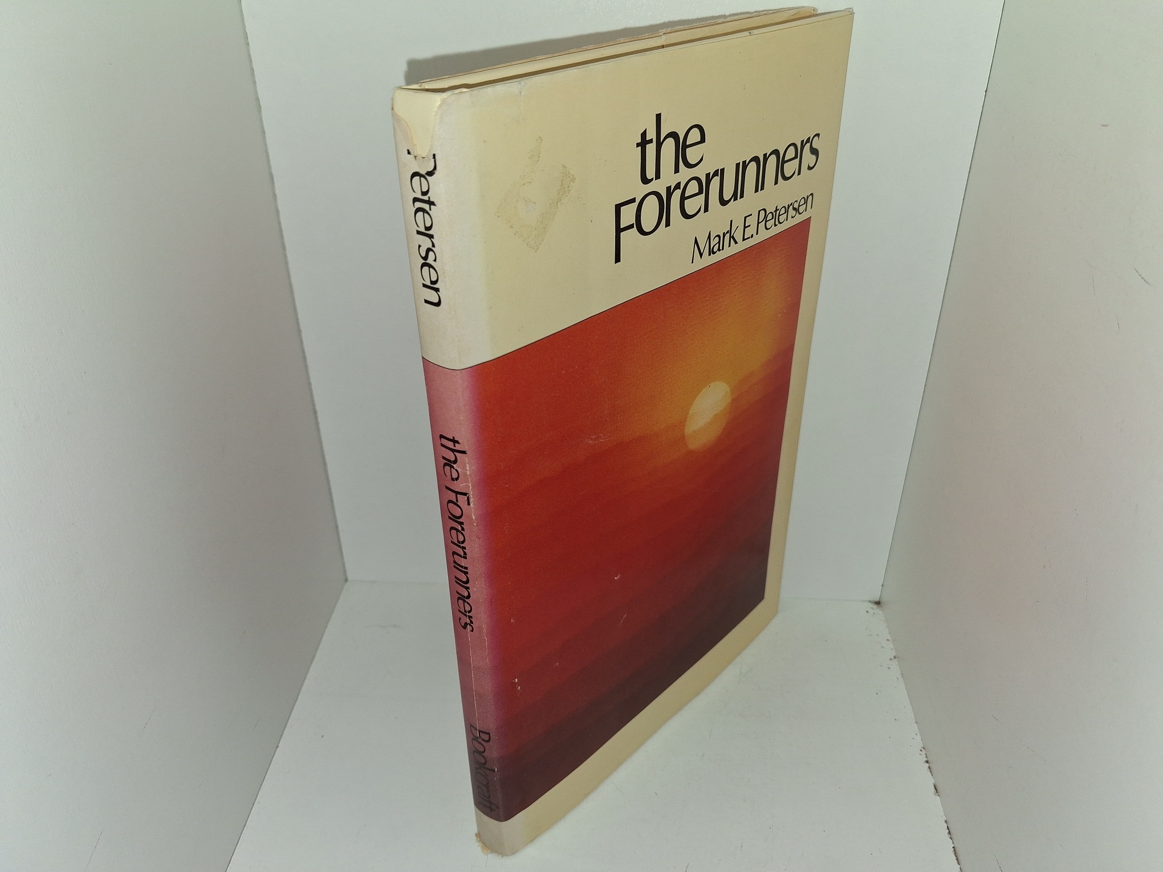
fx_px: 907
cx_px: 582
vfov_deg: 51.4
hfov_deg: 65.3
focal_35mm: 27
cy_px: 436
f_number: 1.8
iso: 50
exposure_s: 1/120
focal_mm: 4
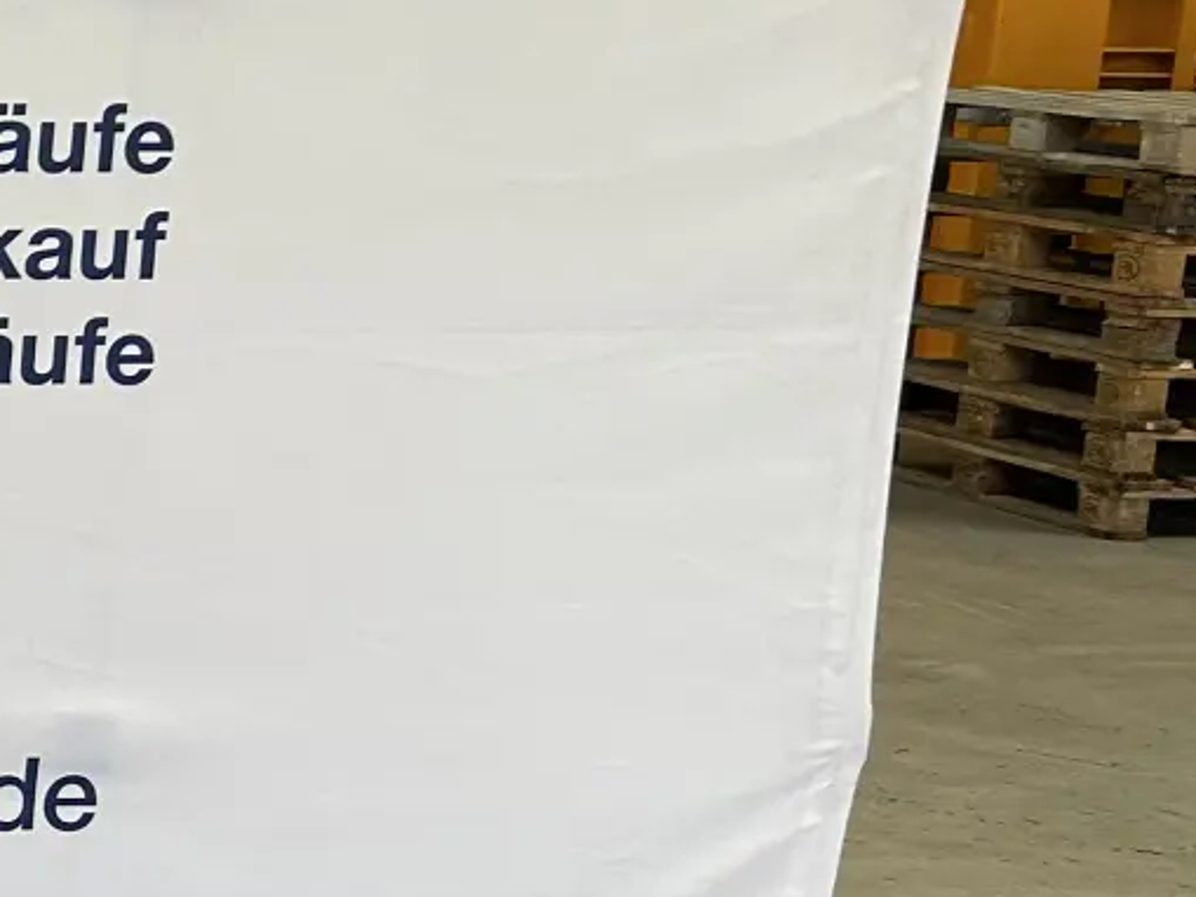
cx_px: -1043
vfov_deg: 15.0
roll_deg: -0.1
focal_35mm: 98
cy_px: 657
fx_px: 3387
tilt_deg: -12.6
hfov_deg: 16.4
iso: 100
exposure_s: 1/100
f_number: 1.5
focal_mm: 5.7
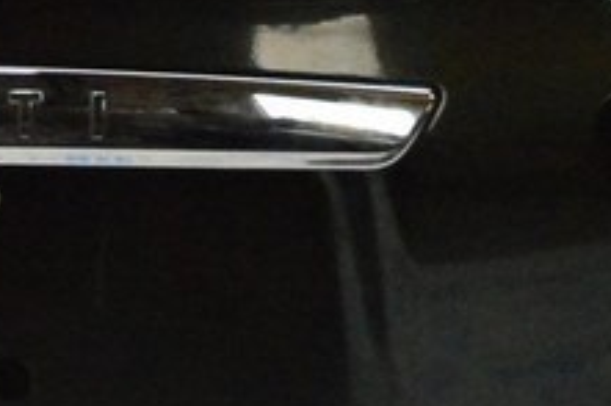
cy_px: -139
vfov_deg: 8.8
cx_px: -218
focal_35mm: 153
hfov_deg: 12.9
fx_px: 2595
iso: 6400
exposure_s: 1/800
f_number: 3.8
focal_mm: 22
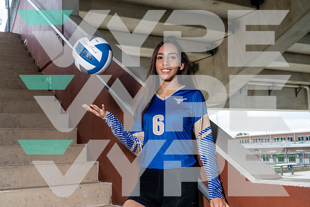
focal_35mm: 43
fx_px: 370
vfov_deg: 31.2
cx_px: 155
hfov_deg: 45.4
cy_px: 104
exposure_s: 1/125
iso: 100
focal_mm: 43
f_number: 8
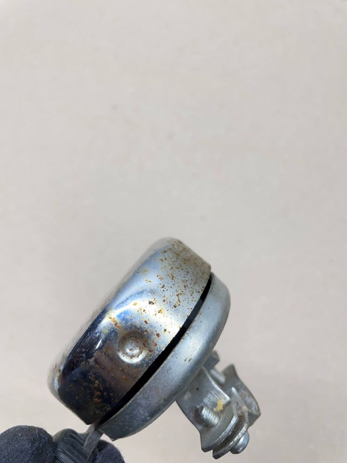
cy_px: 232
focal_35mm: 26
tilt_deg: -73.1
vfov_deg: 67.3
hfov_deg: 53.1
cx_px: 174
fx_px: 348
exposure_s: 1/100
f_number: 1.6
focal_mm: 4.2
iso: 80
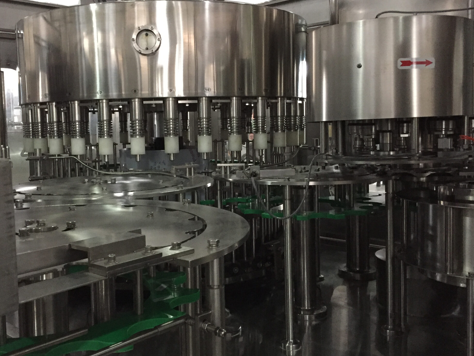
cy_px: 158
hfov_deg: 48.9
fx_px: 520
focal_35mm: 38
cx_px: 206
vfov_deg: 37.7
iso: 320
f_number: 2.2
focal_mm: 4.15
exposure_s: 1/17
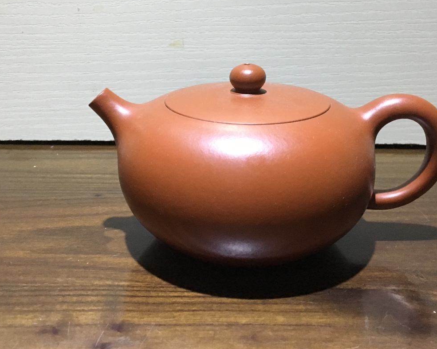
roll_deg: -0.7
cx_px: 214
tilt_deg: -15.5
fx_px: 595
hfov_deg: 40.3
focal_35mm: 46
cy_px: 104
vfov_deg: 32.3
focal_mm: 4.15
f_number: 2.2
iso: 200
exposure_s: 1/25
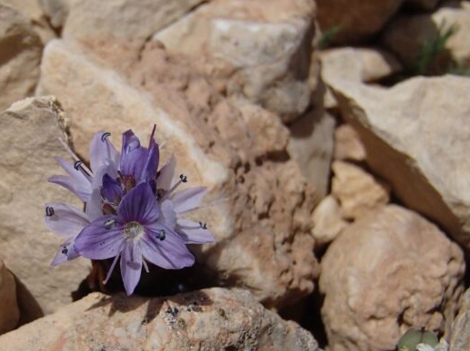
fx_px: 746
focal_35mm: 55
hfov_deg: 34.3
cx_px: 127
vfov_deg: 26.5
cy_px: 211
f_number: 13
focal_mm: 6.64
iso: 100
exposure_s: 1/320
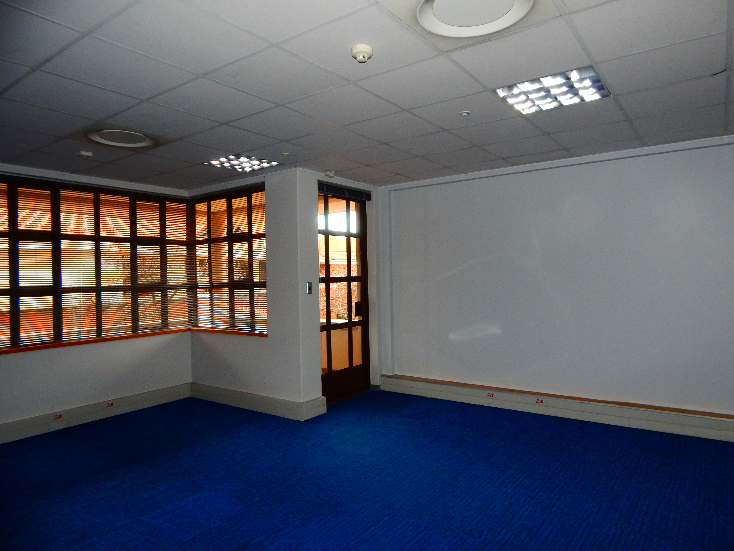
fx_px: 466
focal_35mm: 22
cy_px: 276
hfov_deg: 76.4
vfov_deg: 61.1
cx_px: 367
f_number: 3
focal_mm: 4
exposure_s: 1/30
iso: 200
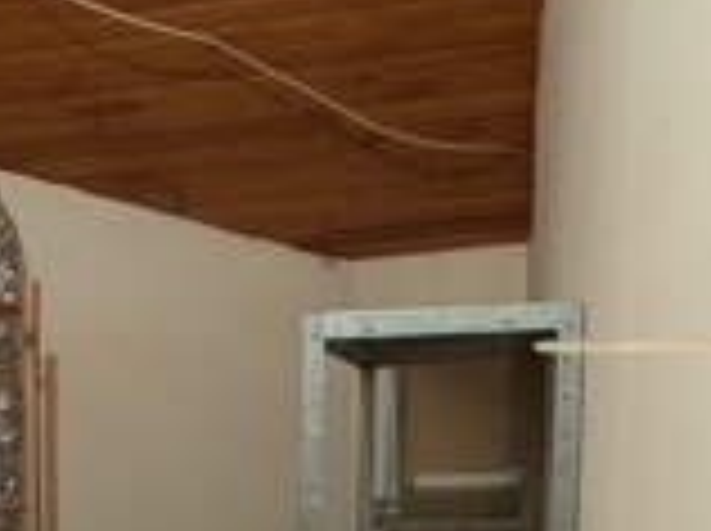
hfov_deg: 29.9
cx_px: 22
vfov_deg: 22.1
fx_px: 1251
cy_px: 644
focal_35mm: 61
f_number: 1.7
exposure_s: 1/25
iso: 322
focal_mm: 2.02
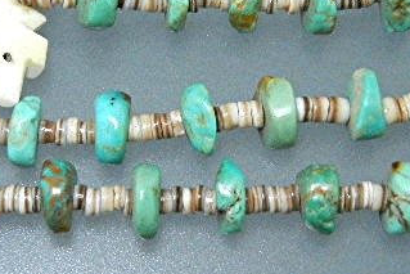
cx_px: 186
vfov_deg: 11.1
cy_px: 5
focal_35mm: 123
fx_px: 1401
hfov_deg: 16.6
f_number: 8
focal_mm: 10.6
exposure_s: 1/30
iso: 800
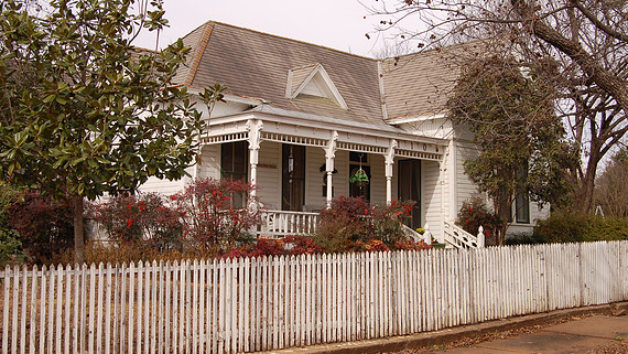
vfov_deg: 24.2
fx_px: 825
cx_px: 311
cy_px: 173
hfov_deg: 41.7
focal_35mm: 50
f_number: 9
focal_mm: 31
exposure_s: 1/320
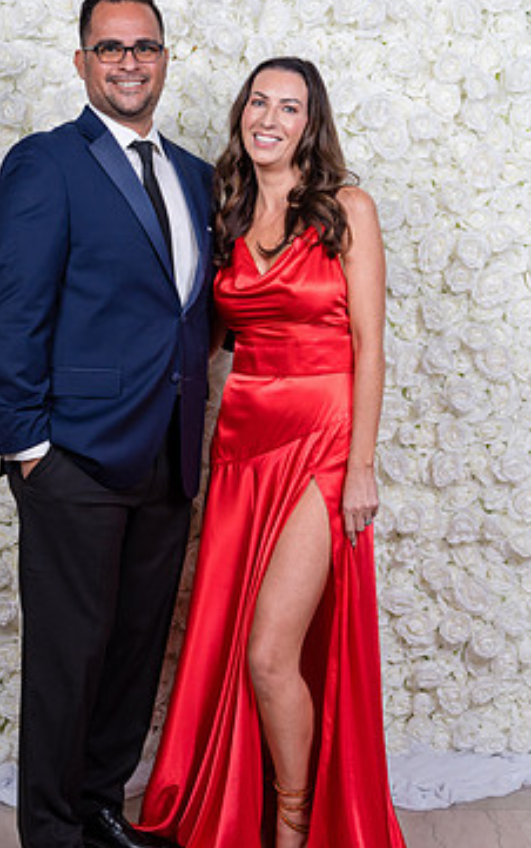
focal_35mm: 61
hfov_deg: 21.3
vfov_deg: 33.5
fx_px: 1411
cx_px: 200
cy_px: 423
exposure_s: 1/200
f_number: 5.6
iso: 500
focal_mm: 48
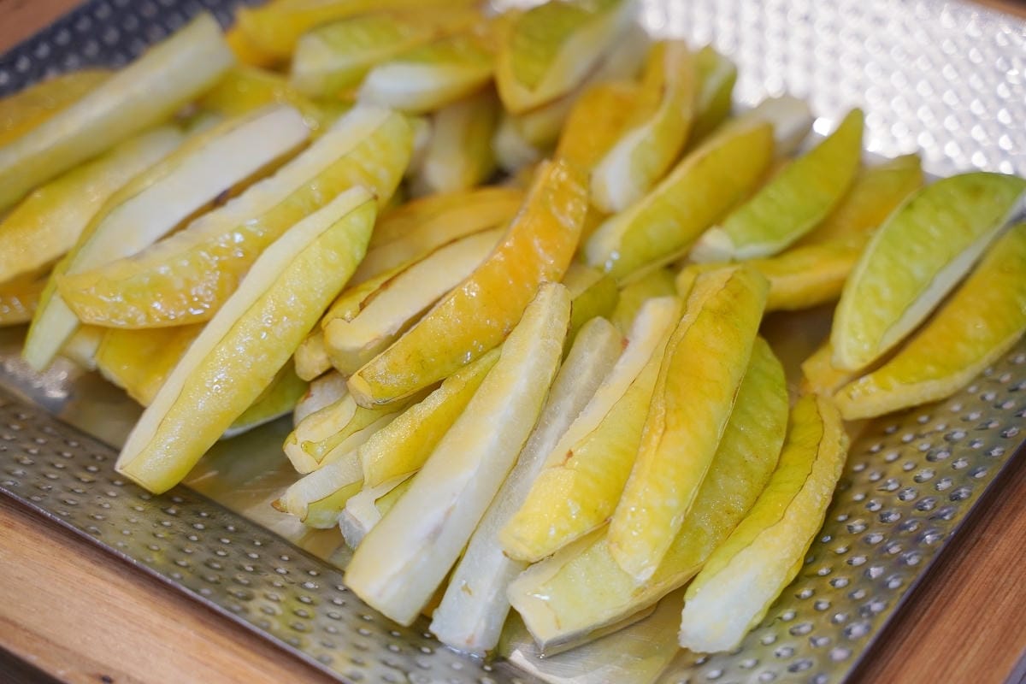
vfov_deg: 18.2
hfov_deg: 27.0
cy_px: 342
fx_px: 2137
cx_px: 513
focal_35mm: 75
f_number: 4
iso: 800
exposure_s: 1/160
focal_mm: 75
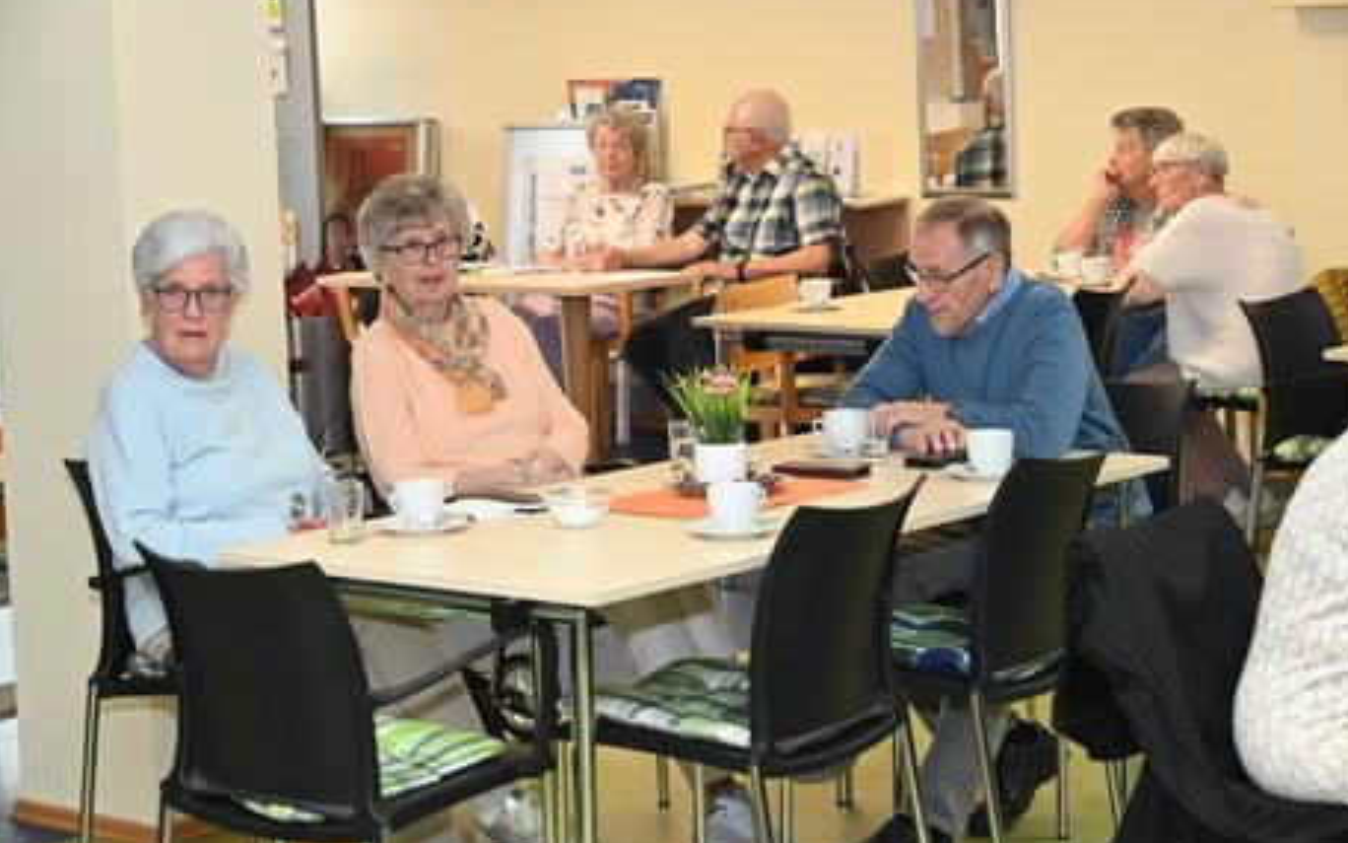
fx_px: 2645
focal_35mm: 72
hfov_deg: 28.6
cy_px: 416
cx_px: 674
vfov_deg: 18.1
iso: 1800
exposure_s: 1/60
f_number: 6
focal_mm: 70
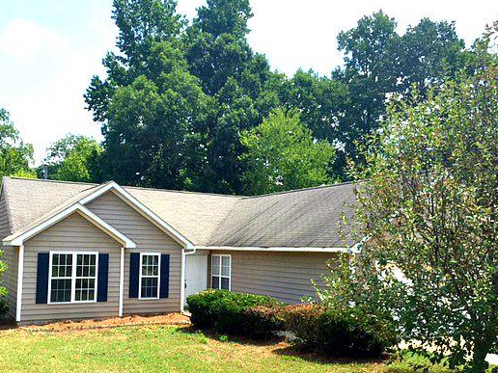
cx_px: 226
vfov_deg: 39.5
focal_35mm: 36
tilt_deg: +2.8
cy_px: 226
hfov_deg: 51.3
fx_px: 518
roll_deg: -1.9
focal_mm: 4.15
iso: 32
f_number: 2.2
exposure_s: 1/1522
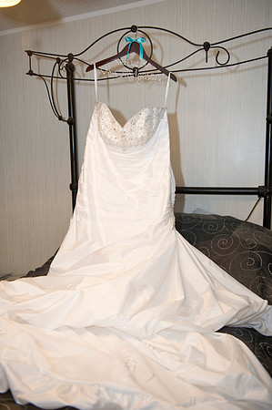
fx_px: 398
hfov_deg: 37.8
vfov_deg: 54.5
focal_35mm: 35
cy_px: 205
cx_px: 136
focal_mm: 35
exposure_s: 1/100
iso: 640
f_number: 3.2
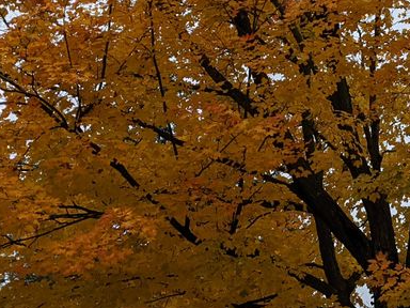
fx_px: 1066
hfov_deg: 21.1
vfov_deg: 16.4
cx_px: 400
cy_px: 101
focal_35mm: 90
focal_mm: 4.38
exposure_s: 1/92.8
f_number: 1.73
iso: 61
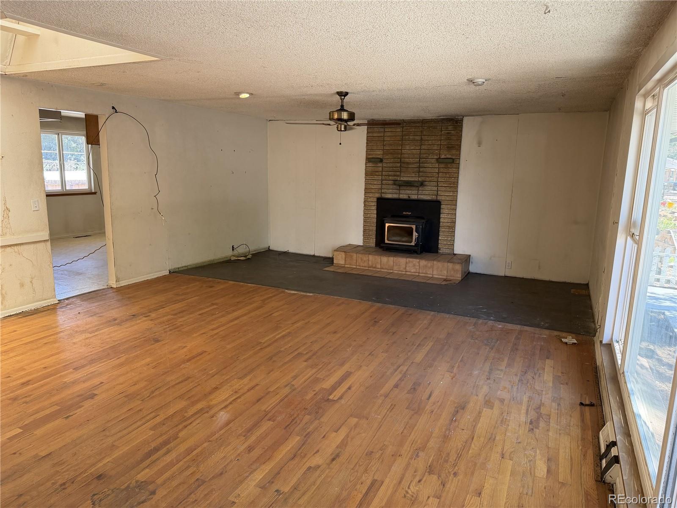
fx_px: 469
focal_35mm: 24
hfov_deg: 71.6
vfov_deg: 56.8
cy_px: 254
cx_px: 338
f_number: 1.78
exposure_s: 1/153
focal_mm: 6.76
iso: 160
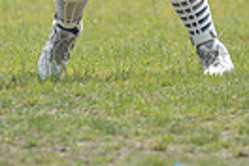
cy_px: -113
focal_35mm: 1673
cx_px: 98
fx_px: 11571
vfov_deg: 0.8
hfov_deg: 1.2
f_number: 4
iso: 640
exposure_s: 1/2500
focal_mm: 380
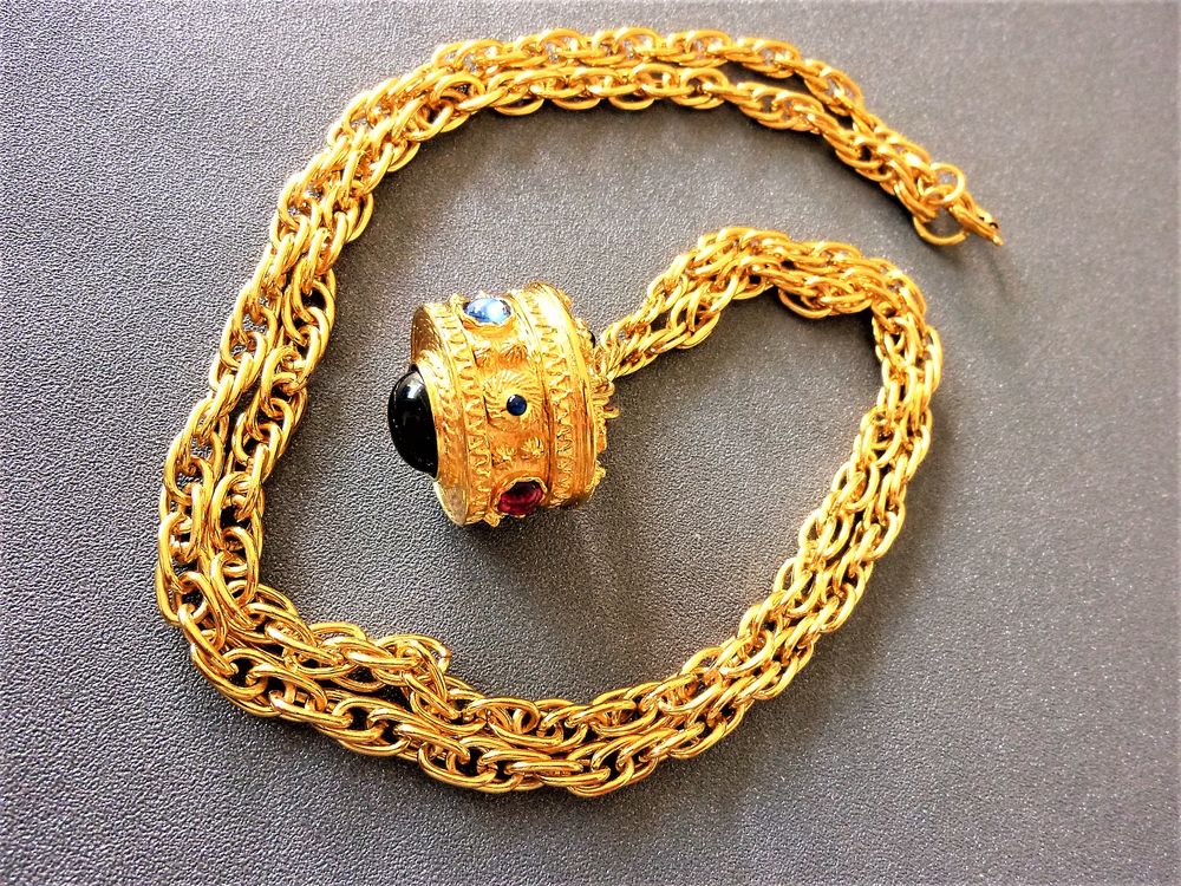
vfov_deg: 54.9
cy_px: 443
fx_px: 853
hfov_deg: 69.4
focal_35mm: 25
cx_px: 590
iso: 400
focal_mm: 4.5
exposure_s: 1/30
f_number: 3.3
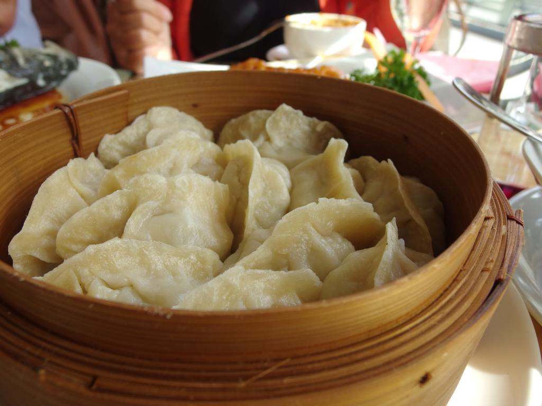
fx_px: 438
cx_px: 271
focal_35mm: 28
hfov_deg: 63.4
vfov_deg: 49.7
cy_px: 203
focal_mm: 6
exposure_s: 1/125
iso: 100
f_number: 2.8
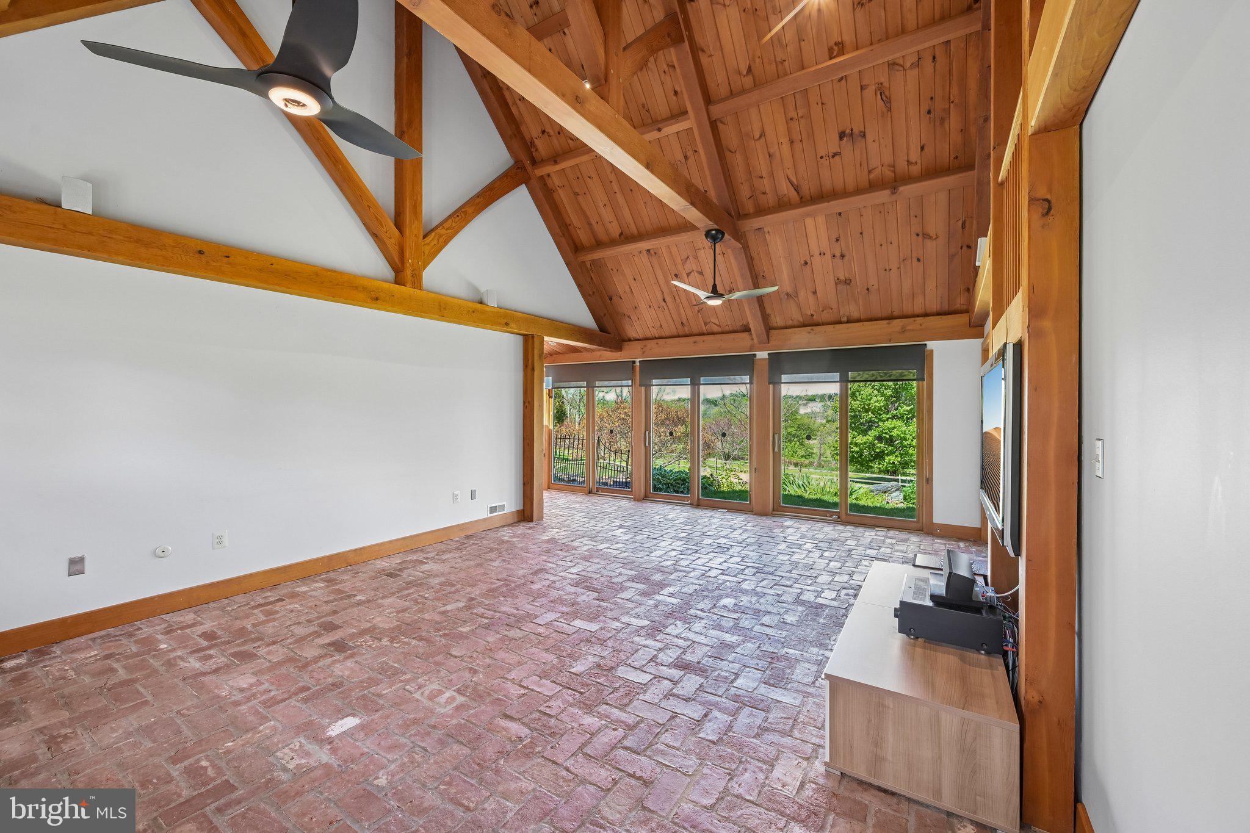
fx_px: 486
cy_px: 416
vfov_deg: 81.2
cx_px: 625
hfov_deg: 104.3
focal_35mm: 14
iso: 400
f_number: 8
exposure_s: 1/6
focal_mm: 14
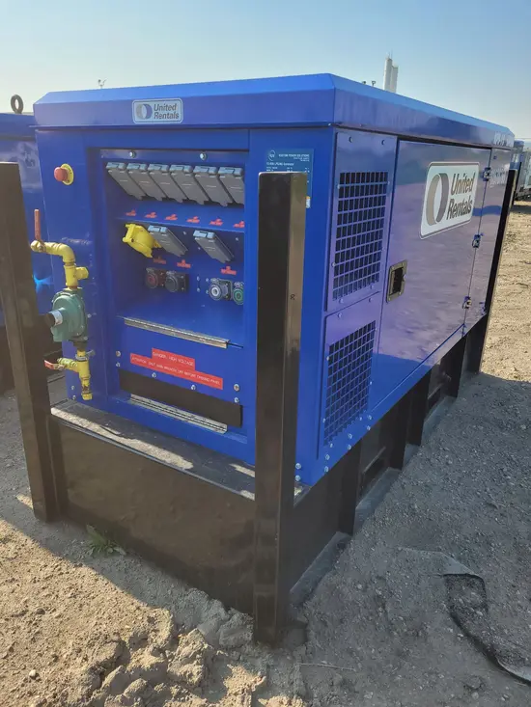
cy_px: 354
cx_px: 266
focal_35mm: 26
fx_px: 532
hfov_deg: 53.1
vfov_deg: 67.3
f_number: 1.8
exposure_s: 1/1160
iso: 40
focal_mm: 5.4
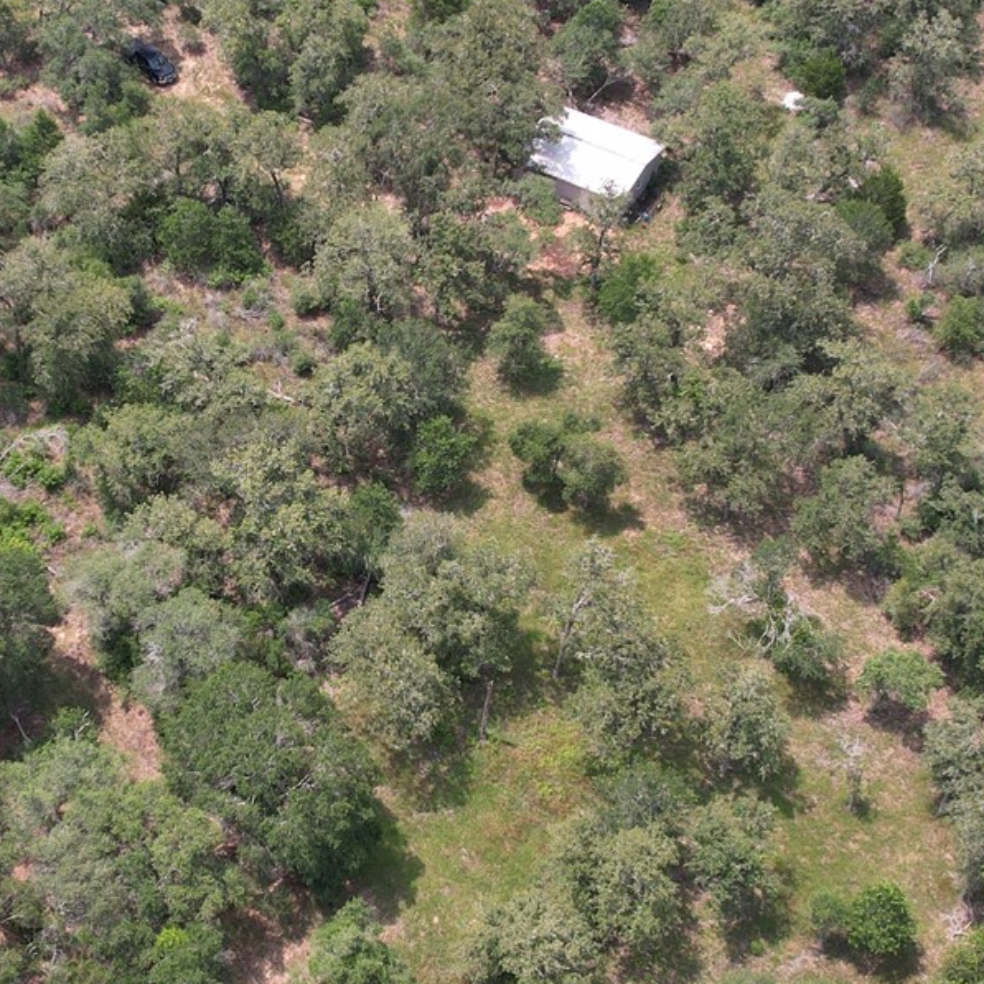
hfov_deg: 25.2
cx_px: 318
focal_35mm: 68
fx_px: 2187
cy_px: 513
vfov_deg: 25.4
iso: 110
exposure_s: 1/1000
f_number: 2.8
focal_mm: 8.38
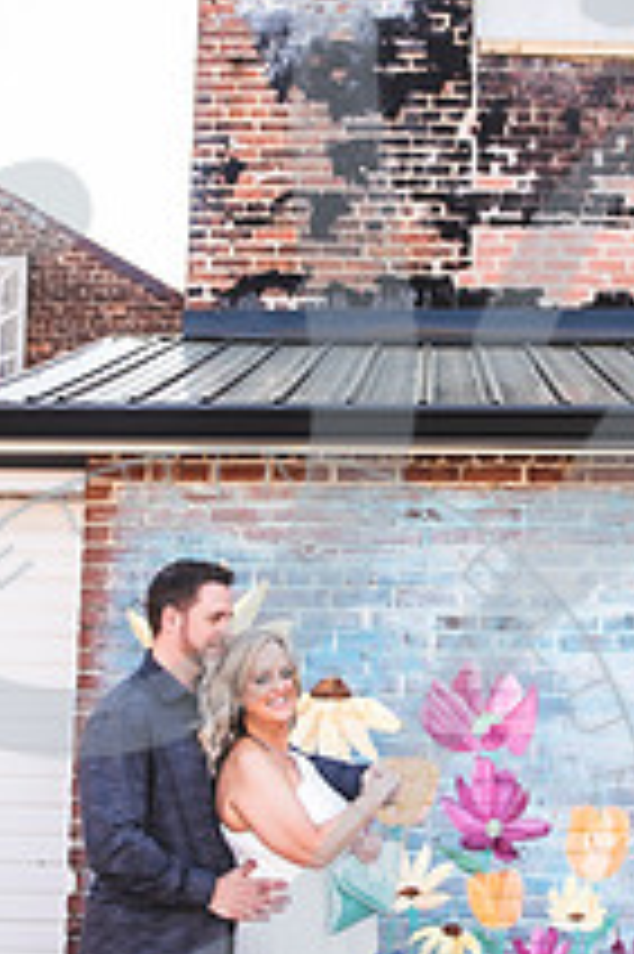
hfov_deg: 26.2
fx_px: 1349
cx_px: 441
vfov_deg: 38.9
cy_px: 522
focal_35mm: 51
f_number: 2.8
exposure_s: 1/400
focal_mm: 24
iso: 100
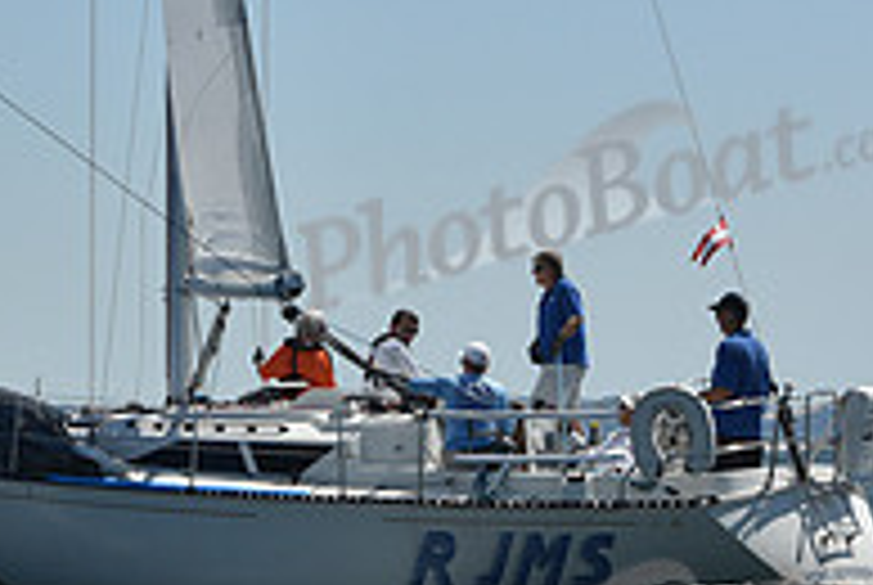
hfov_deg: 9.8
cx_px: 68
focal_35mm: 209
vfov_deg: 6.6
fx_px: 5076
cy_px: 25
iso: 250
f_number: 9
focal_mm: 70
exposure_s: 1/1250
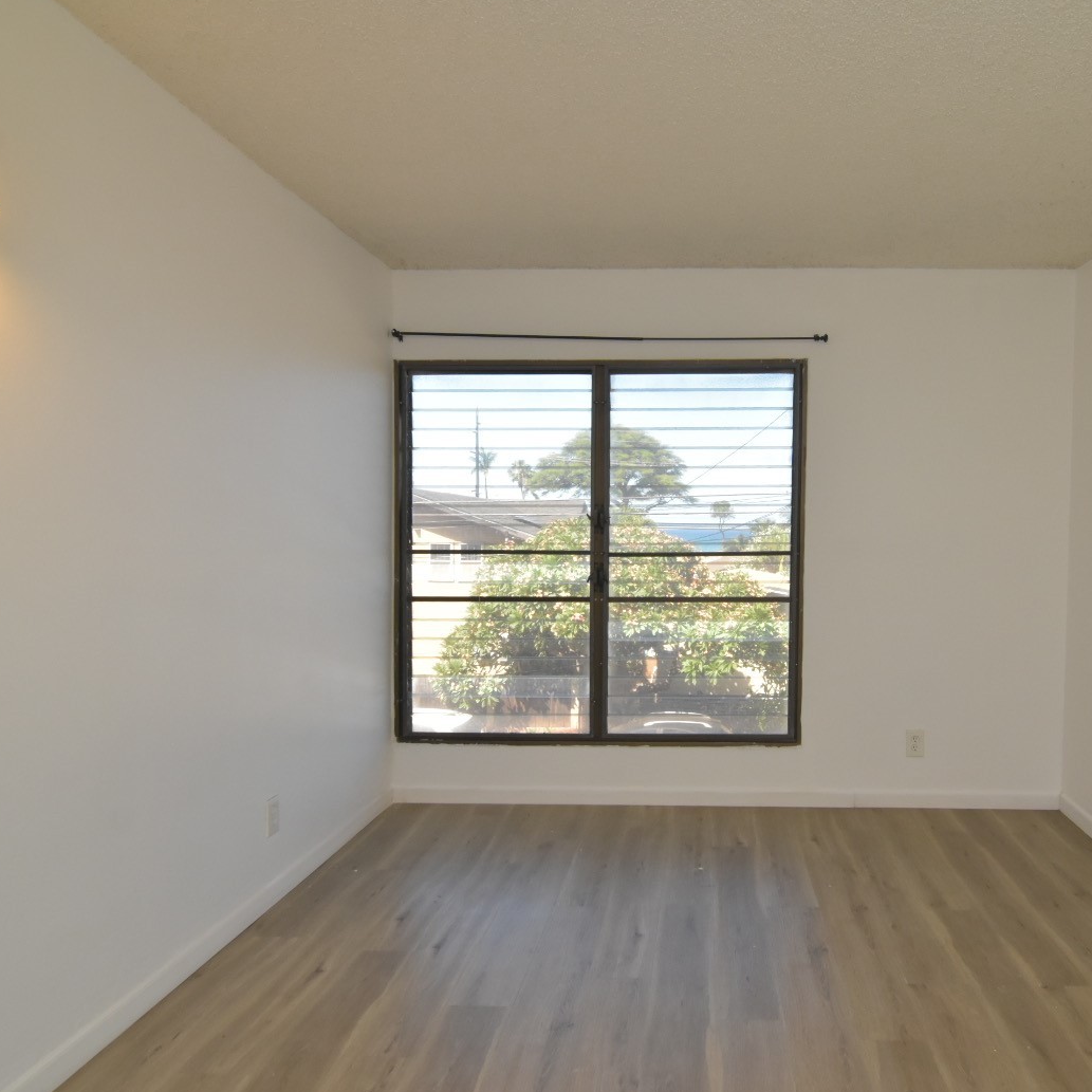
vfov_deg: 65.0
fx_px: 857
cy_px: 561
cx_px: 705
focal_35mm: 24
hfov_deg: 63.8
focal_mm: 12
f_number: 5.6
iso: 1600
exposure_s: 1/200
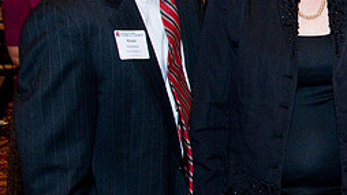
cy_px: 13
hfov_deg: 23.4
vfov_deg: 13.9
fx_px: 791
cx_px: 366
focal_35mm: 86
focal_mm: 24
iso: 640
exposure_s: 1/30
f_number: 6.3
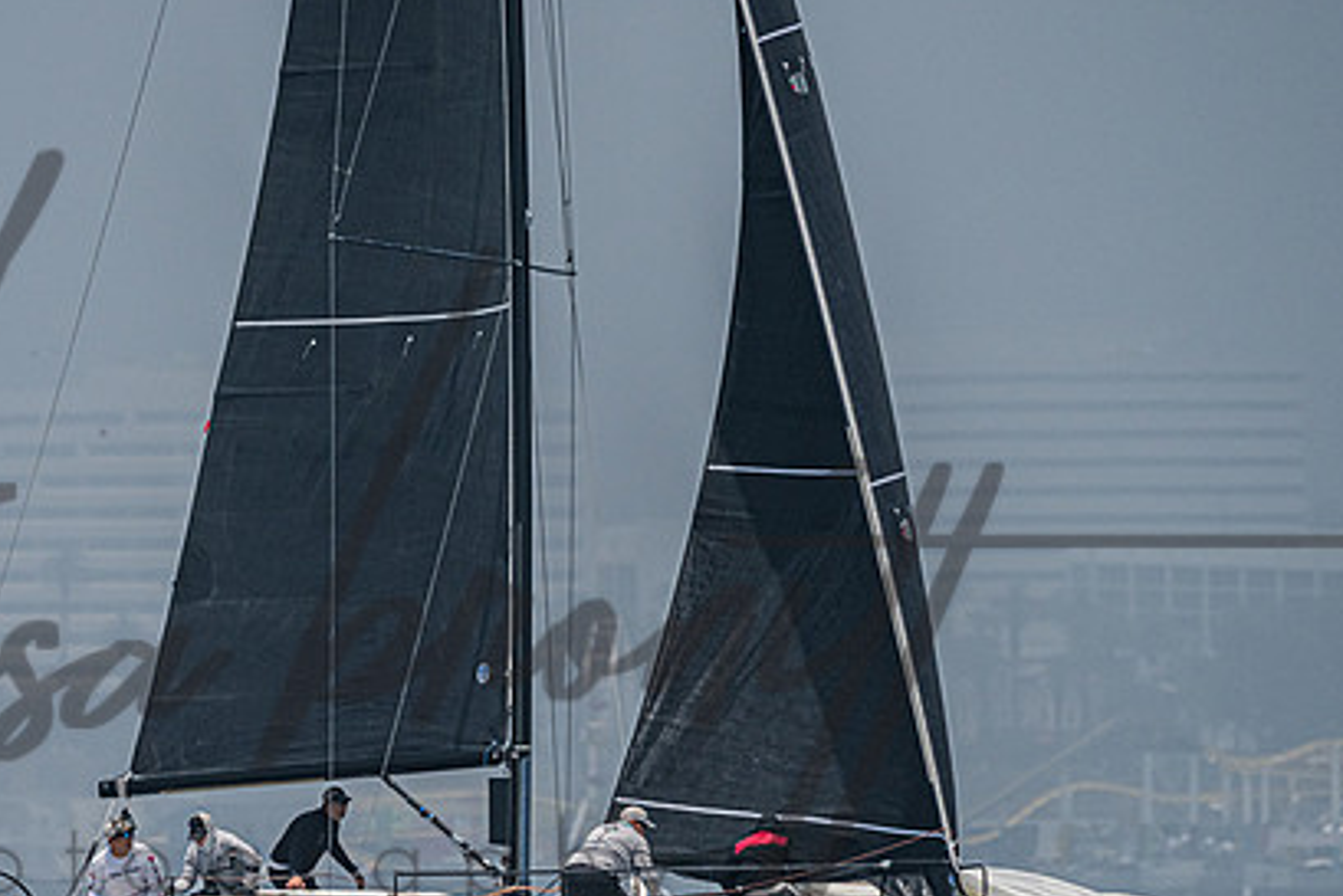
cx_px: 453
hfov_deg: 2.5
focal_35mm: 827
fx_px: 30861
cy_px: 626
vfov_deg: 1.7
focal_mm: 400
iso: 400
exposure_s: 1/5000
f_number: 6.3
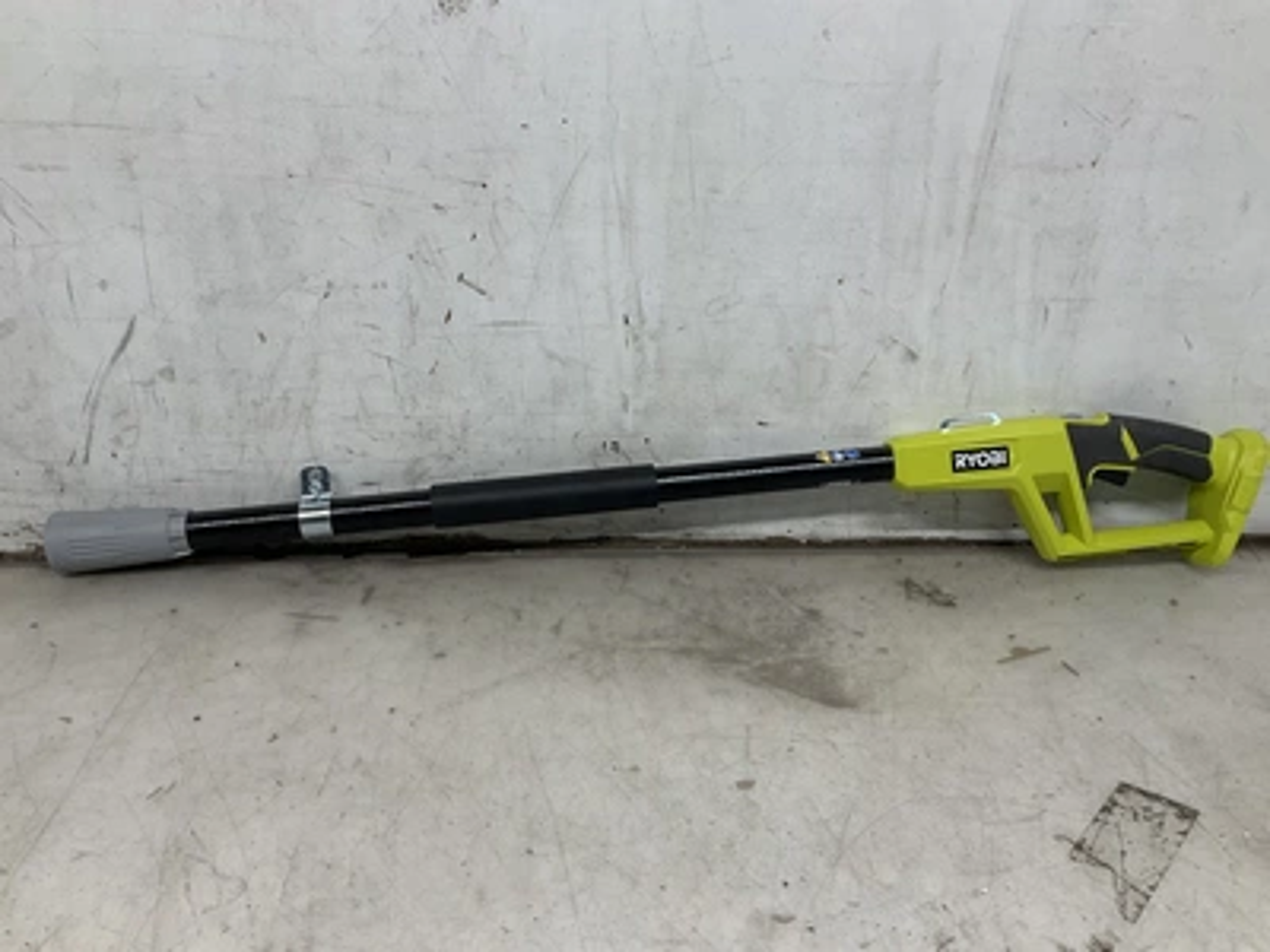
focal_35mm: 29
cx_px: 635
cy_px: 476
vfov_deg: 48.2
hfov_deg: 61.7
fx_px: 1064
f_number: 1.8
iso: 32
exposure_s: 1/120
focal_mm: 3
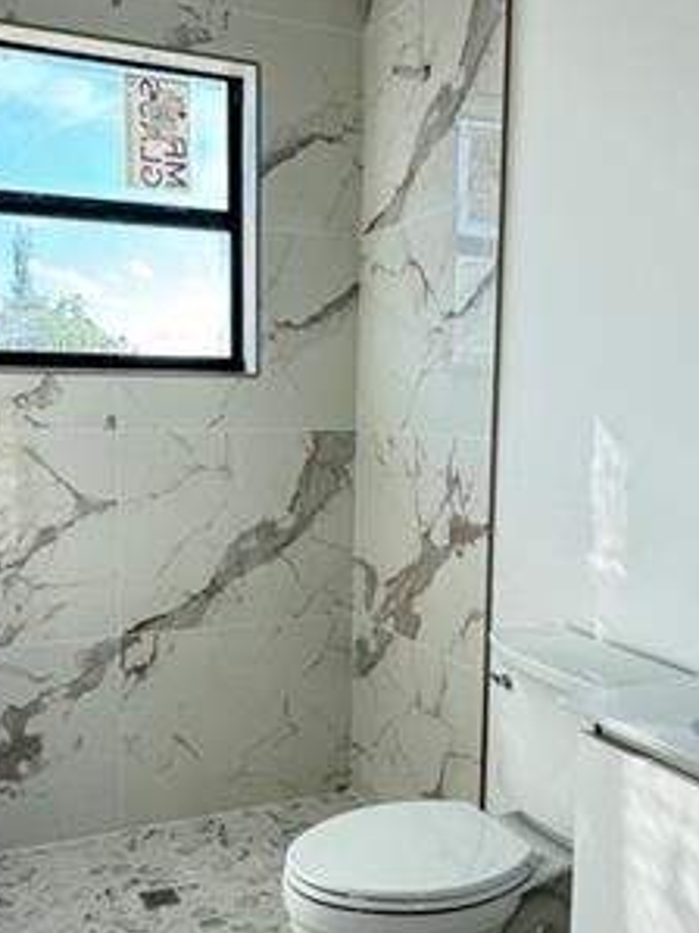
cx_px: 303
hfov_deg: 39.6
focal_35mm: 36
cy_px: 515
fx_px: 970
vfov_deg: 51.3
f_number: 2.2
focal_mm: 2.22
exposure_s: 1/160
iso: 40
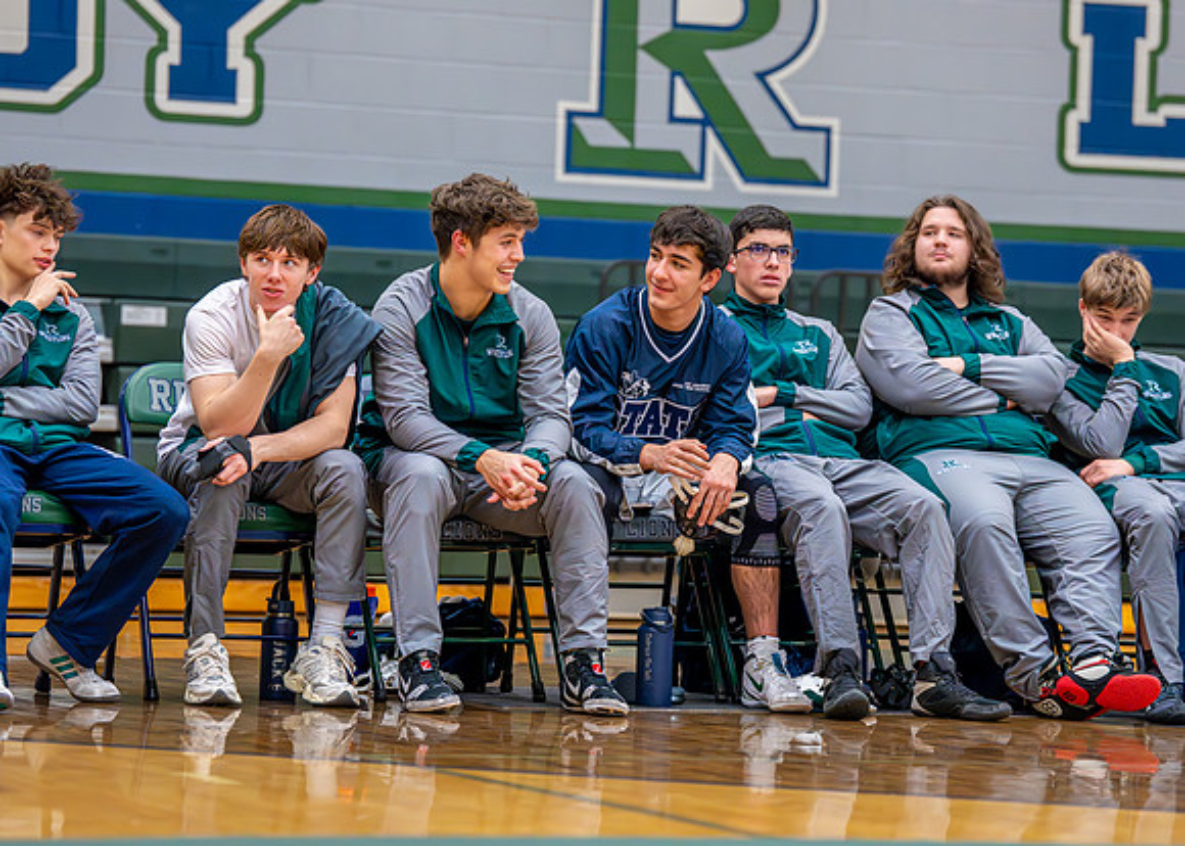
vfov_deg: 10.1
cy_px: 380
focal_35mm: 142
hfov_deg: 14.2
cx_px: 618
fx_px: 4767
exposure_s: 1/1000
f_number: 2.8
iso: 6400
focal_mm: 117
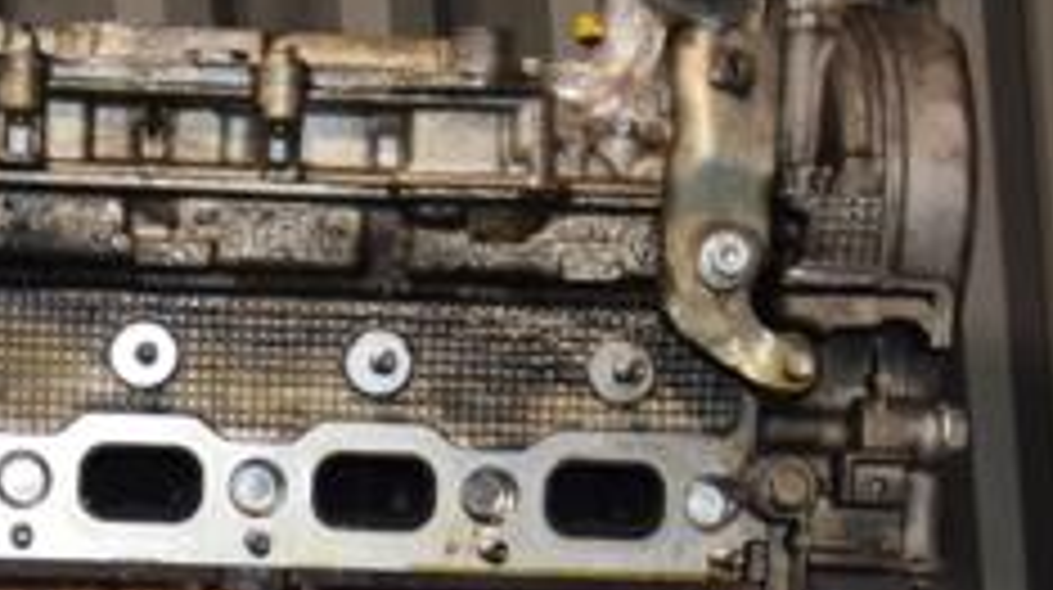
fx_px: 3375
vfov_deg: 9.8
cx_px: 180
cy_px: 698
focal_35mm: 121
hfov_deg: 17.6
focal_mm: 30
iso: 800
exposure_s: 1/60
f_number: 5
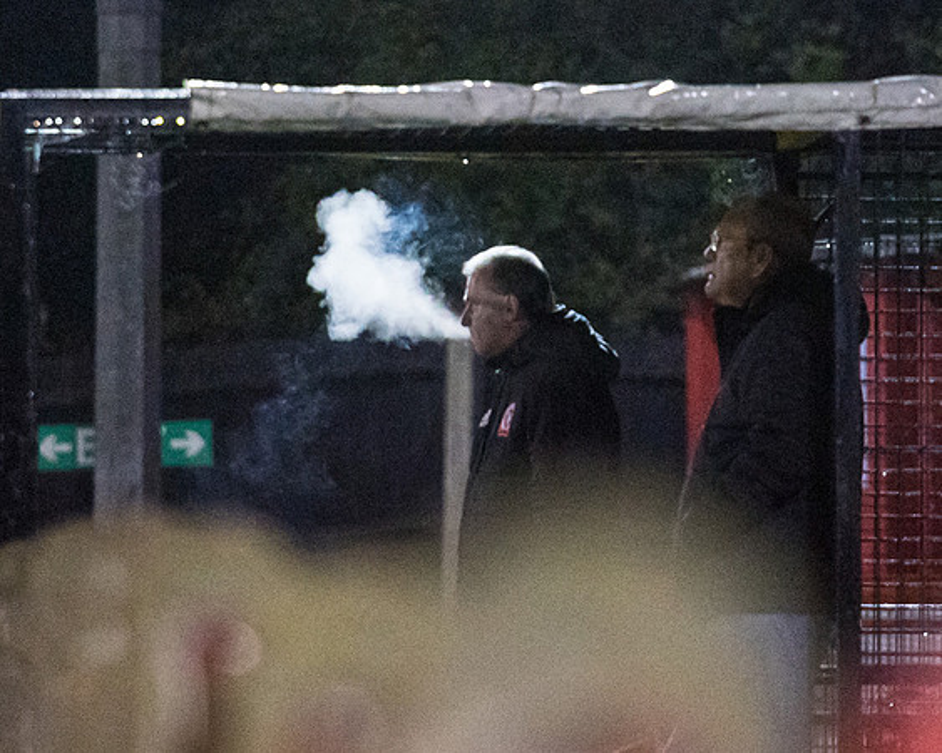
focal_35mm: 480
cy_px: 300
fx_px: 13366
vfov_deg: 3.2
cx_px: 471
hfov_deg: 4.0
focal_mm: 200
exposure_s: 1/1250
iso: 6400
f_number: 2.8
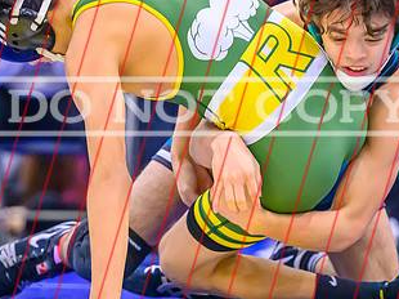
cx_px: 262
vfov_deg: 3.9
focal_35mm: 382
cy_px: 179
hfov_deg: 5.2
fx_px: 4400
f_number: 2.8
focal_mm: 145
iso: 6400
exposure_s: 1/640
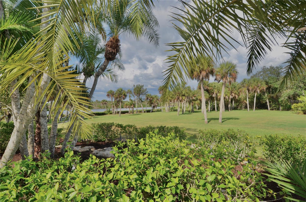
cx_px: 153
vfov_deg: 36.7
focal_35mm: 36
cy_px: 101
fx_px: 305
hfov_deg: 53.2
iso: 100
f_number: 8
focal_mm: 24
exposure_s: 1/250
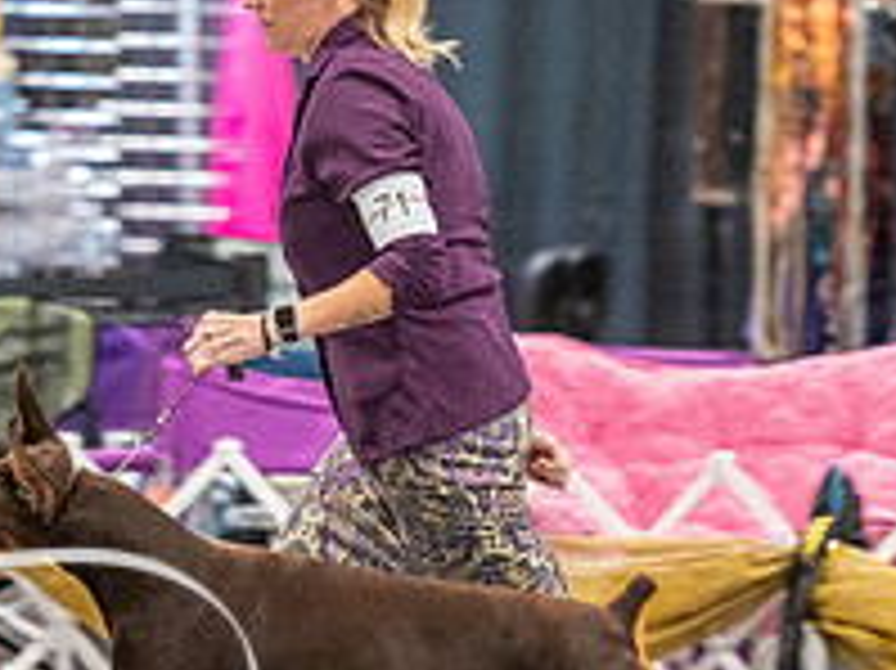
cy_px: 393
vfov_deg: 2.6
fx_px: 14538
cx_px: 311
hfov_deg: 3.5
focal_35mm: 562
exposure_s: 1/250
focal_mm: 200
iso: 6400
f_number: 2.8
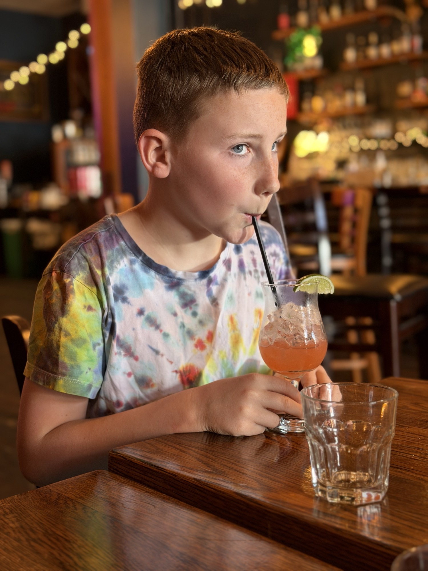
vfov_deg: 39.7
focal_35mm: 48
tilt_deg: -6.2
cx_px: 214
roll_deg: +2.0
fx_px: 791
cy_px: 286
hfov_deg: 30.3
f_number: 1.78
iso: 200
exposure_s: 1/40
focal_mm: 6.76
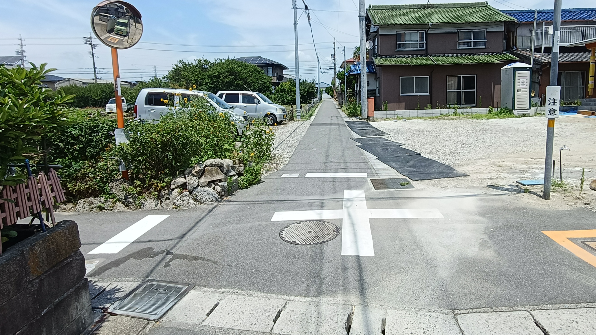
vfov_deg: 53.1
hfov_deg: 83.6
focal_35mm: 21
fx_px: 332
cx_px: 328
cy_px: 131
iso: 64
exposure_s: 1/967
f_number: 2.2
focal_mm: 1.68
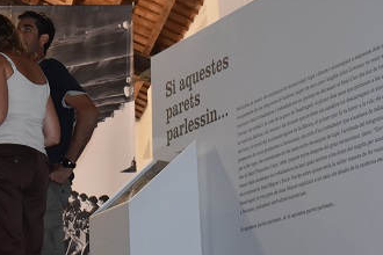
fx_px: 1479
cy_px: 48
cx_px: 14
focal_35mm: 139
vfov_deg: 9.8
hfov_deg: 14.6
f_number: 4.5
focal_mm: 34
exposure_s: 1/60
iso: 1100
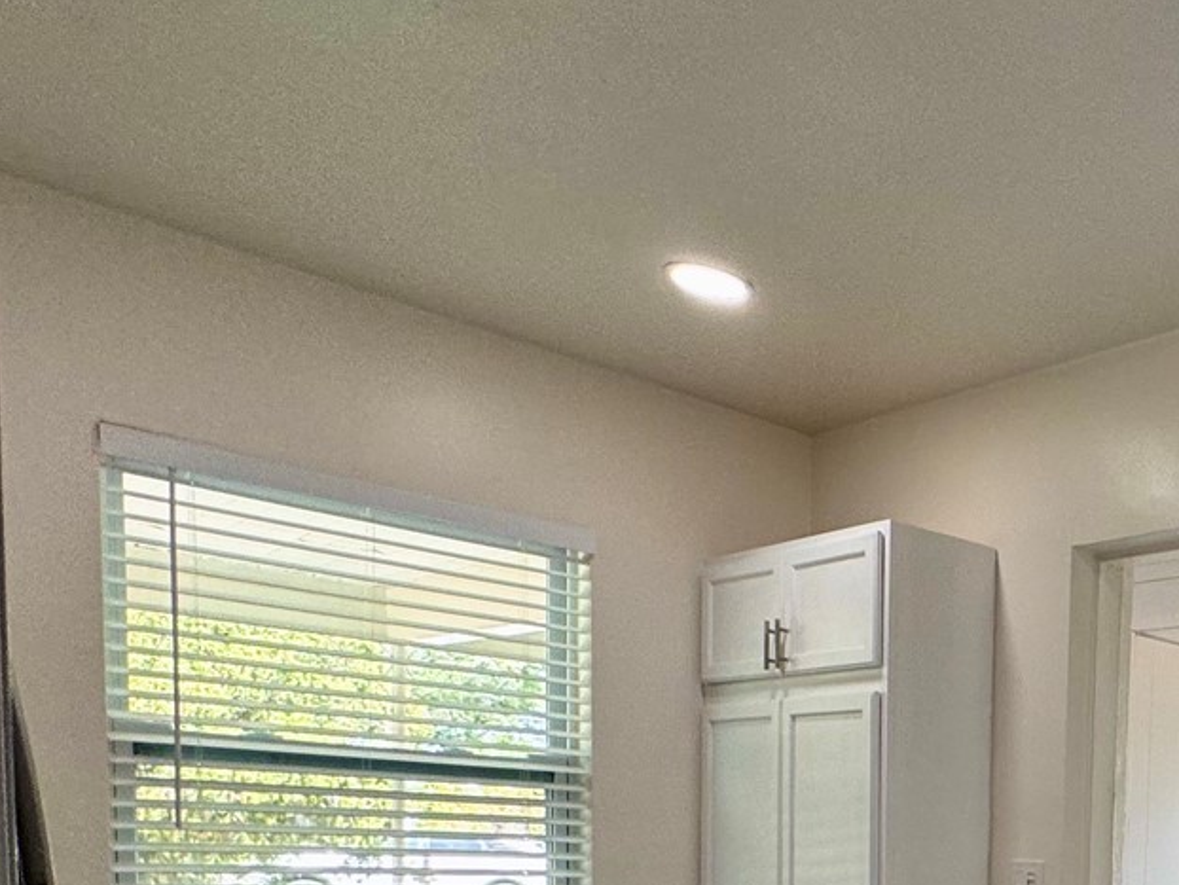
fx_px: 1227
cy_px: 944
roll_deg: -2.2
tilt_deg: -2.5
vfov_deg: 34.8
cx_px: 1393
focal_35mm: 36
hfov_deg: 38.7
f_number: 2.2
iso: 64
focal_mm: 2.22
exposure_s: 1/120
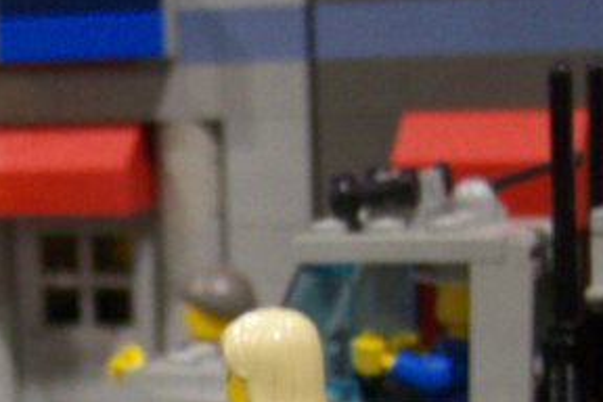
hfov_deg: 14.7
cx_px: -8
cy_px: 524
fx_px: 2295
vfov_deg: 9.8
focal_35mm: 137
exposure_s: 1/10
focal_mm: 8
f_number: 2.8
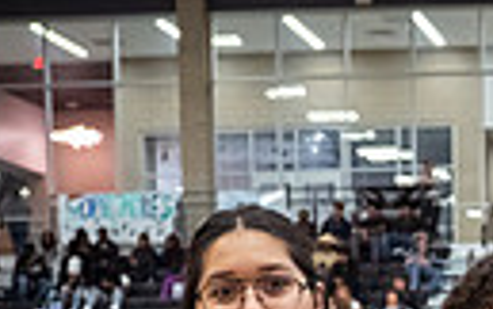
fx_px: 1735
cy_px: 696
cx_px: 806
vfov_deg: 9.3
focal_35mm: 129
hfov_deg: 14.7
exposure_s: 1/640
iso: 3200
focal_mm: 28
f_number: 3.2
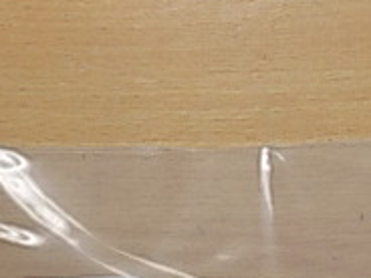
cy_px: 421
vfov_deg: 16.7
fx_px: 857
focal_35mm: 80
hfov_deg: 22.8
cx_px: -48
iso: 100
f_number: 3.1
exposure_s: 1/30
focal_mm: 4
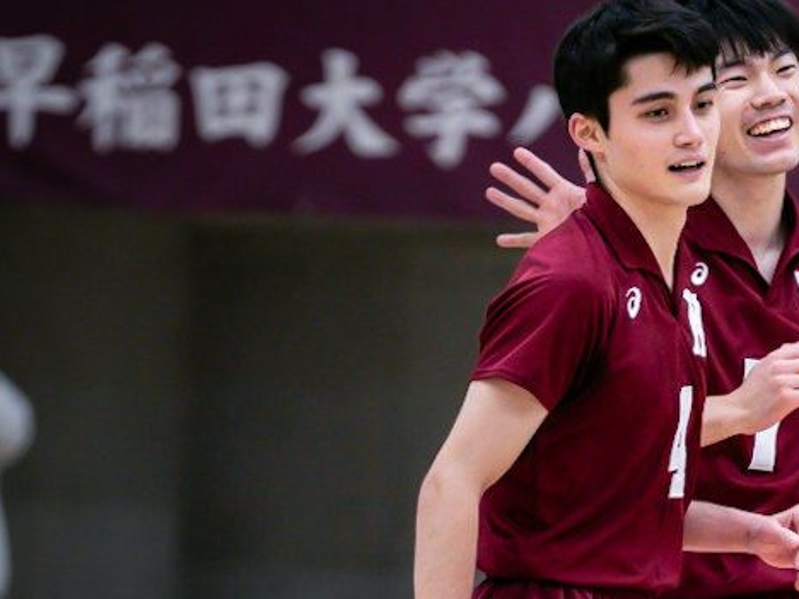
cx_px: 731
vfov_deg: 3.8
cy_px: 429
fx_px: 9002
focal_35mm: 390
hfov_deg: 5.1
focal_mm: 200
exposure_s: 1/1000
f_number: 2.8
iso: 2500
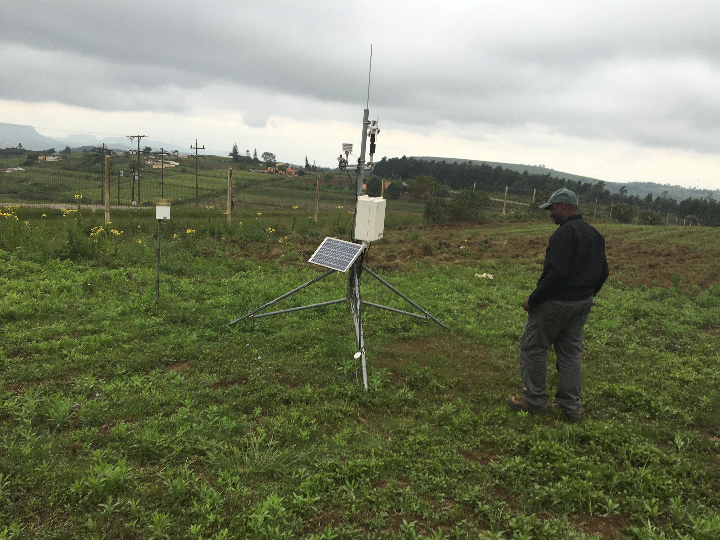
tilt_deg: -9.4
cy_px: 287
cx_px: 359
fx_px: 645
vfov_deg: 45.4
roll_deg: -4.6
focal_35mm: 31
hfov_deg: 58.4
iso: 25
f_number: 2.2
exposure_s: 1/138
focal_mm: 4.15
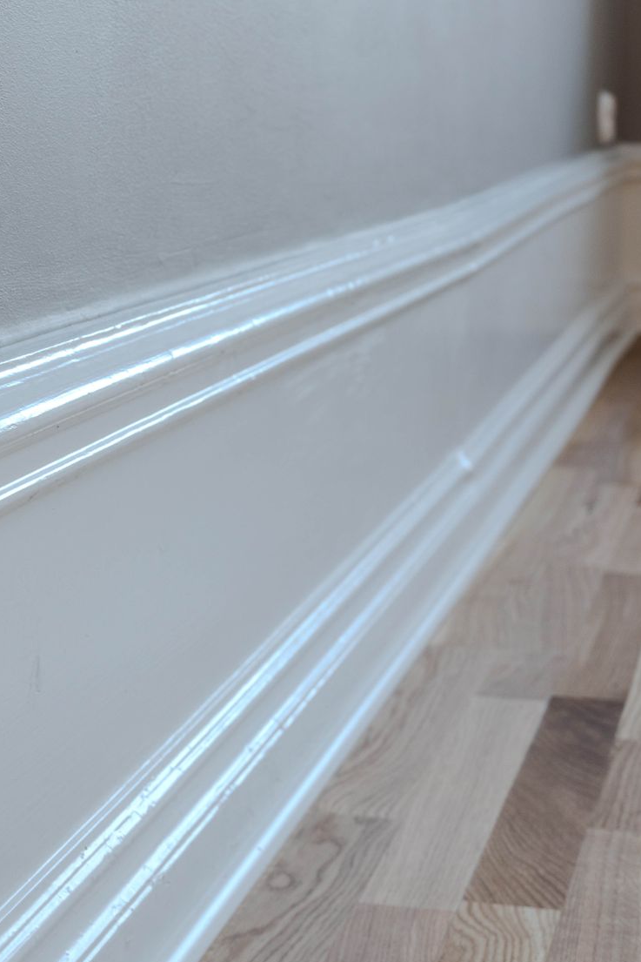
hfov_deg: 17.9
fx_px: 2029
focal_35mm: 76
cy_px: 390
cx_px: 261
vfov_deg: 26.6
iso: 200
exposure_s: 1/15
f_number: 5
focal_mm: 35
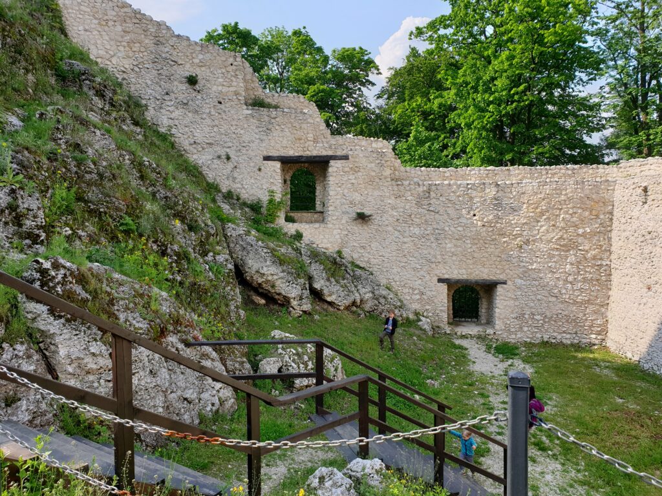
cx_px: 331
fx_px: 497
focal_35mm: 26
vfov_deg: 53.1
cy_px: 248
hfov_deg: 67.3
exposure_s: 1/883
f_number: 2.4
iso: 50
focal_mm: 4.3
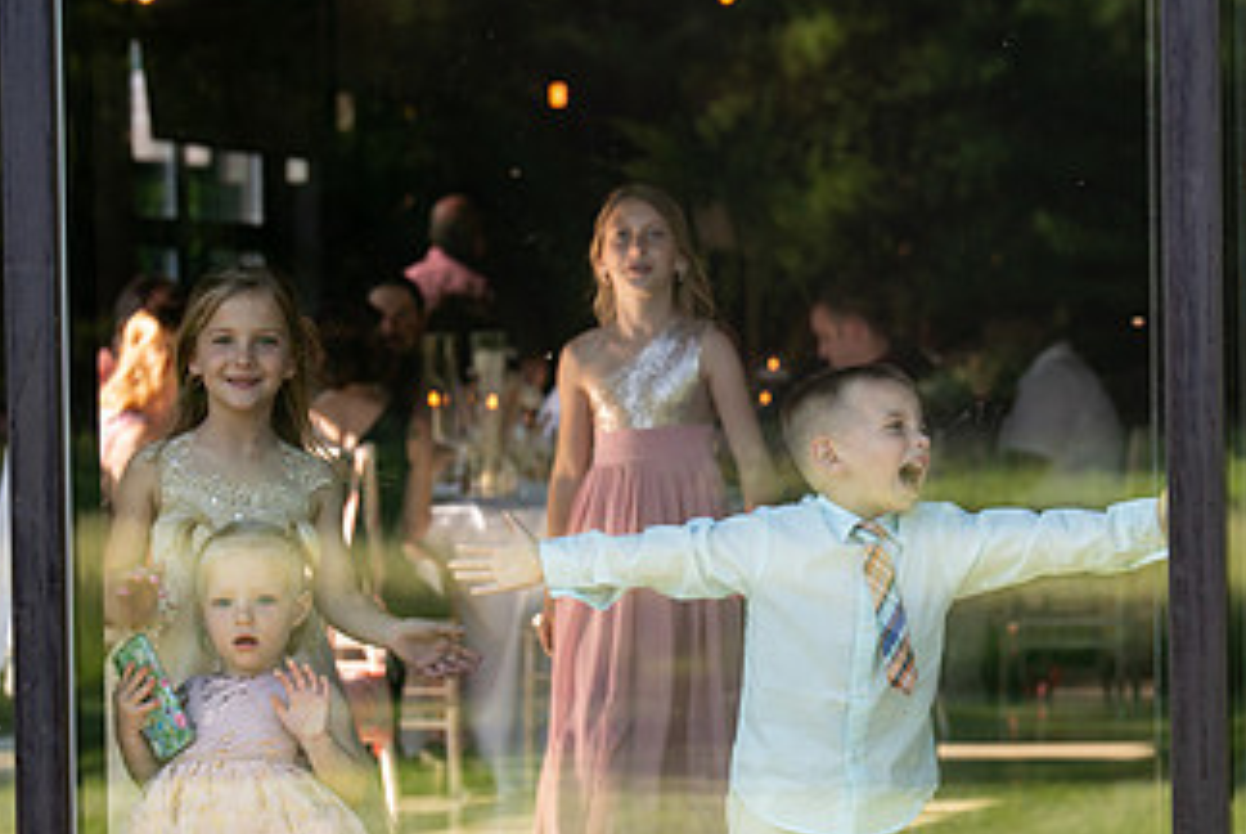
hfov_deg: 9.6
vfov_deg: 6.5
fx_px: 7379
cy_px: 600
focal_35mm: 213
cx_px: 814
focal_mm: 116
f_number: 6.3
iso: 500
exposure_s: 1/250
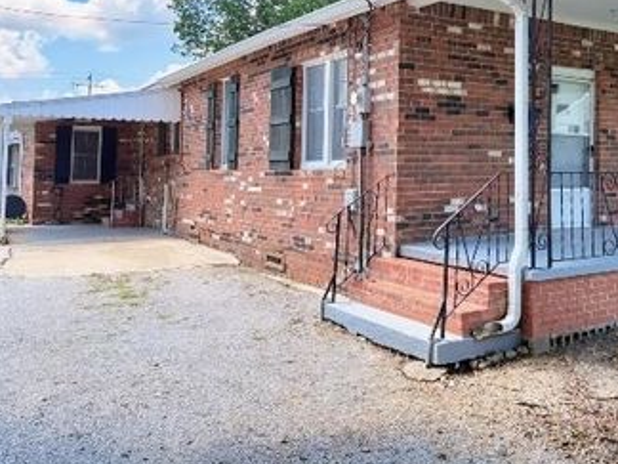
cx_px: 473
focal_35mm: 37
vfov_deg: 37.8
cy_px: 121
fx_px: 661
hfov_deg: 48.0
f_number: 1.78
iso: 100
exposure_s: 1/735
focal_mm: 6.76
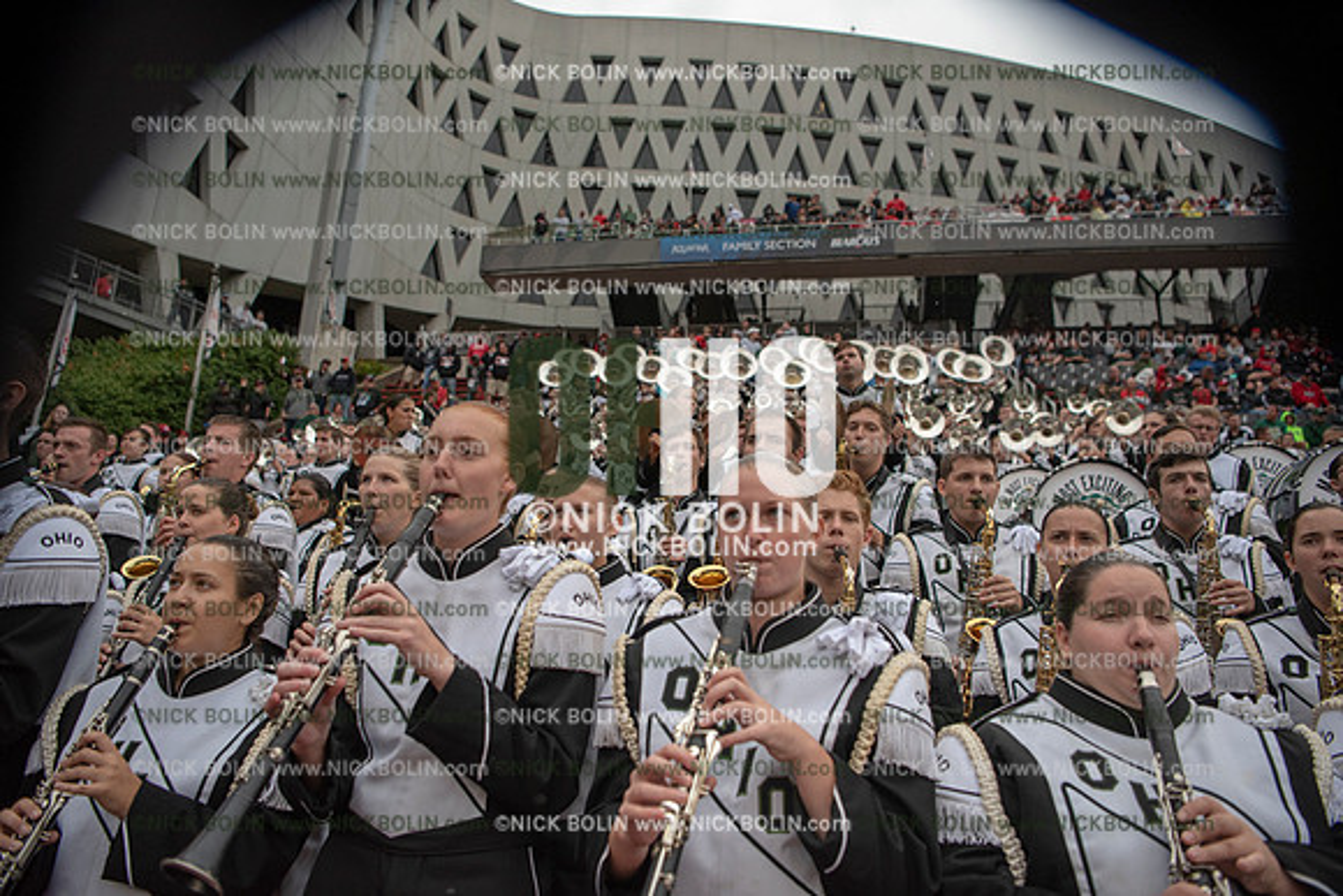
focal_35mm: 24
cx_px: 672
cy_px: 448
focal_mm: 24
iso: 1000
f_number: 2.8
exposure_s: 1/4000
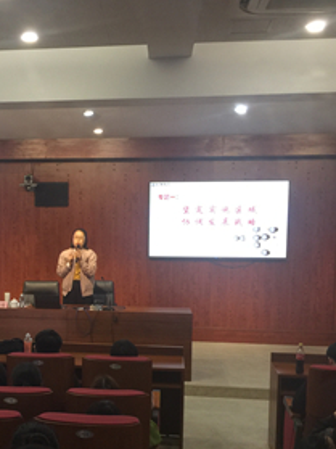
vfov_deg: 36.7
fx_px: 673
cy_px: 274
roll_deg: -1.7
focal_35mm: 52
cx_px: 47
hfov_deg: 27.2
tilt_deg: -6.9
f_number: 2.2
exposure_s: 1/17
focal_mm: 4.15
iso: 50
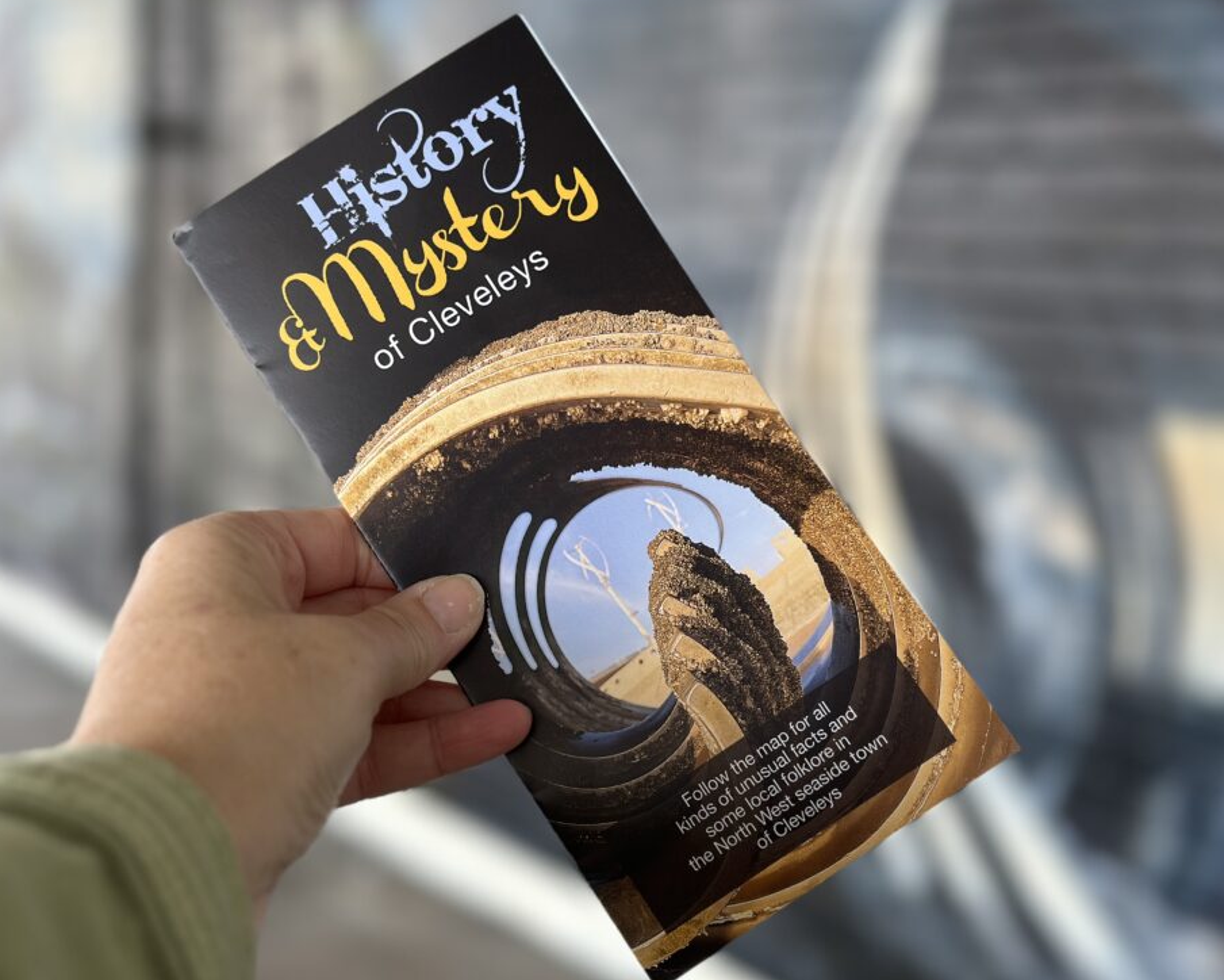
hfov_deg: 35.3
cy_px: 483
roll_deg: -2.5
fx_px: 1920
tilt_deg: -8.6
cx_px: 555
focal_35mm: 53
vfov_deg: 28.6
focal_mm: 6.86
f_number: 1.78
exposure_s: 1/280
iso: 80
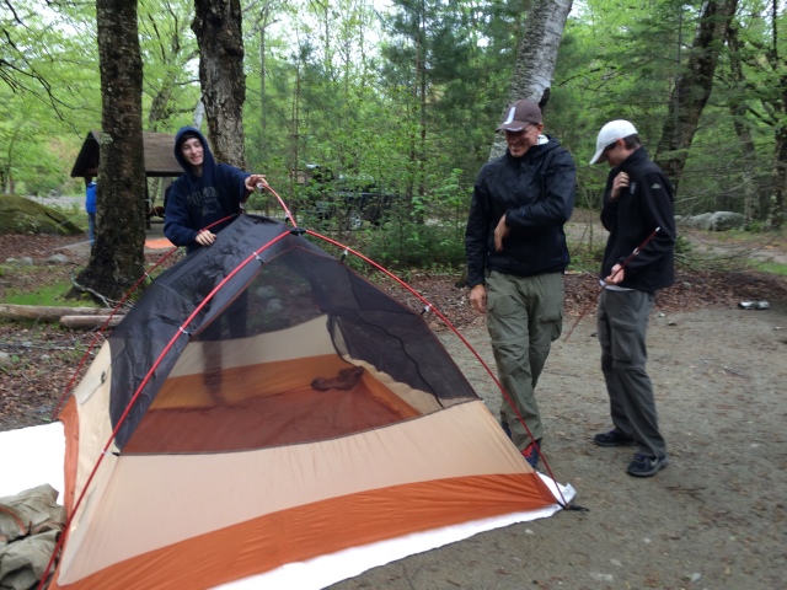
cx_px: 394
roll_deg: +1.2
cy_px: 295
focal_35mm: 29
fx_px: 659
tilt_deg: -6.7
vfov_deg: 48.2
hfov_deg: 61.7
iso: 40
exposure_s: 1/60
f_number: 2.2
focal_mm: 4.15
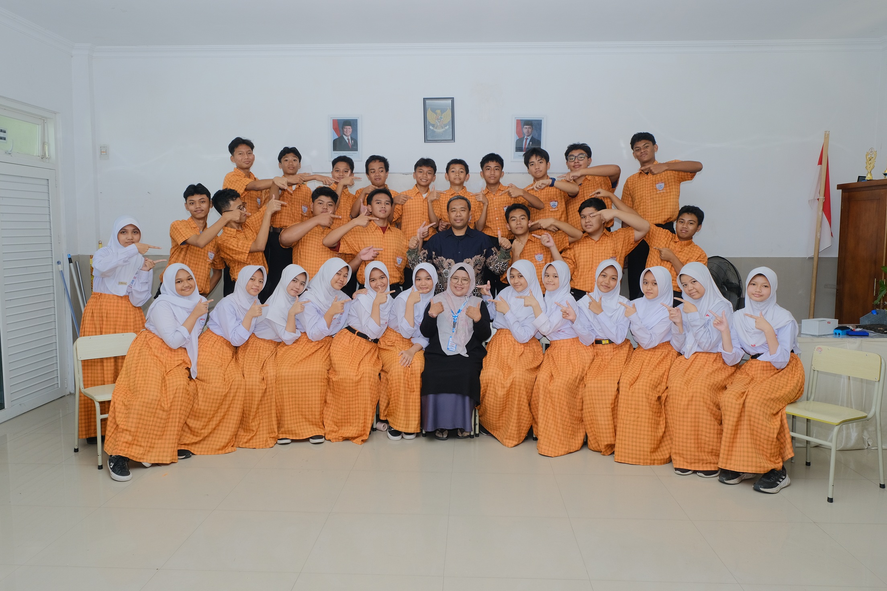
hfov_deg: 69.4
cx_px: 444
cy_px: 296
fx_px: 641
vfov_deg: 49.6
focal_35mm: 26
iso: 640
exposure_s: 1/60
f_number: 5.6
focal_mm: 17
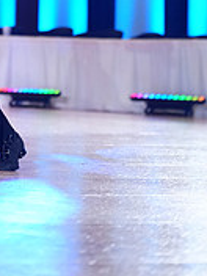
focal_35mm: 282
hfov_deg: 5.2
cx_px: -90
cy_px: -147
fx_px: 2248
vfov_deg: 6.9
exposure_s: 1/400
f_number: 2.8
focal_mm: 89
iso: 2000
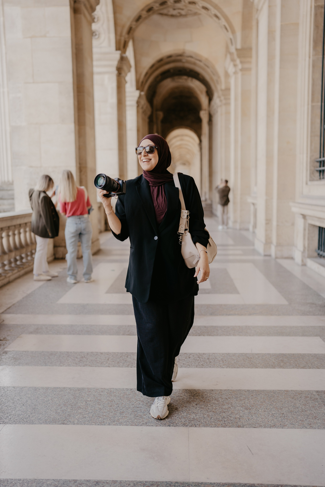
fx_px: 474
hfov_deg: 37.9
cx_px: 162
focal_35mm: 35
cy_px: 244
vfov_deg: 54.4
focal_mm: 35
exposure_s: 1/320
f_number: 1.8
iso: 100
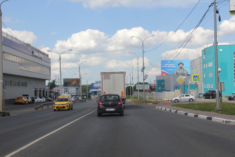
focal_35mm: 56
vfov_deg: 24.2
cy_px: 78
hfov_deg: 35.6
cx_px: 118
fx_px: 366
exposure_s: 1/640
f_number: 8
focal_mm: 36
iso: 160
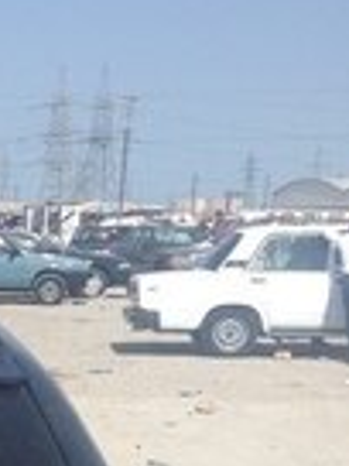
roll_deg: -0.3
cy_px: 555
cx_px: -277
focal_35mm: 128
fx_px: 1721
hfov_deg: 10.8
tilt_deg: -12.7
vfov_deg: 14.9
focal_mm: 4.28
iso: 50
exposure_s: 1/1842
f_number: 2.4
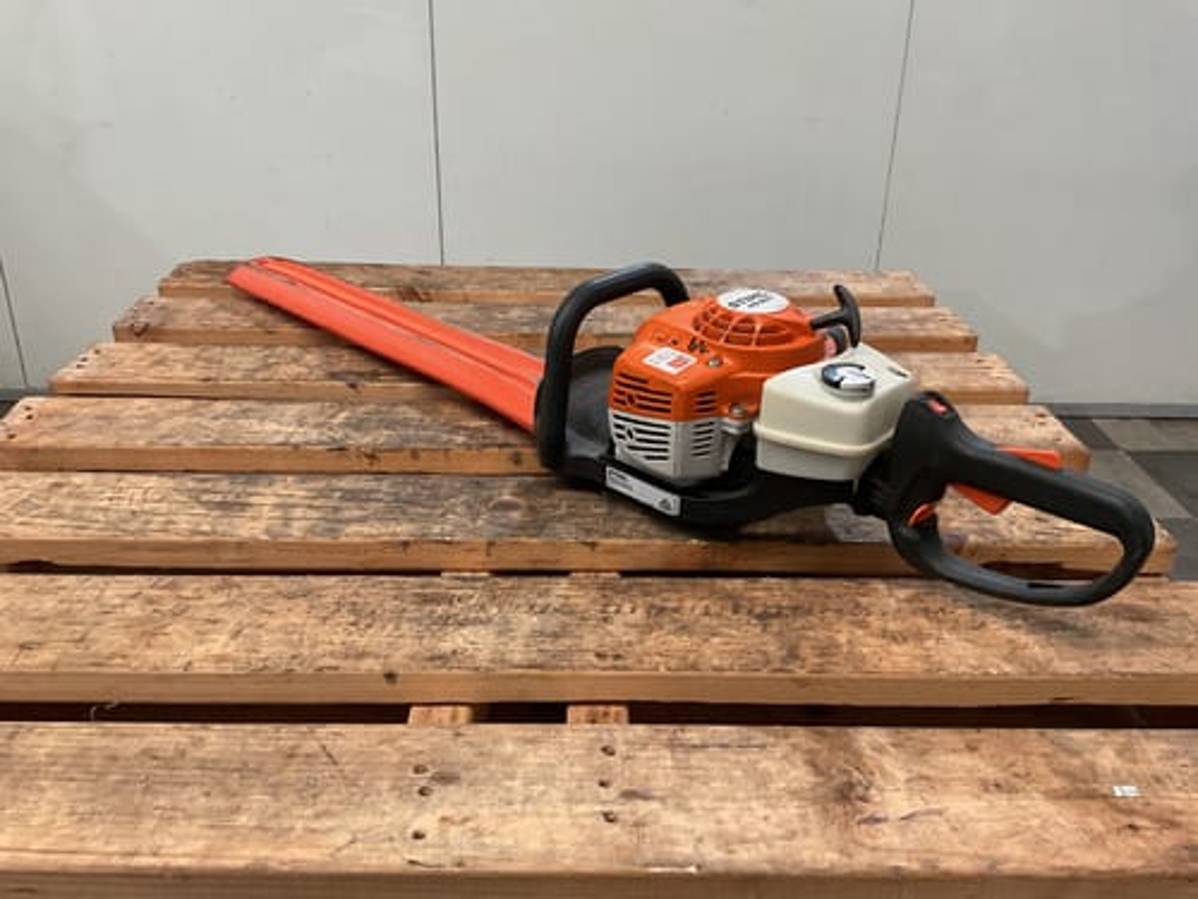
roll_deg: -1.8
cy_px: 450
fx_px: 1004
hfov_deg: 61.7
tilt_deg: -27.7
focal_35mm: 29
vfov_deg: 48.2
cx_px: 599
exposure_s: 1/60
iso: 160
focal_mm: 3
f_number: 1.8
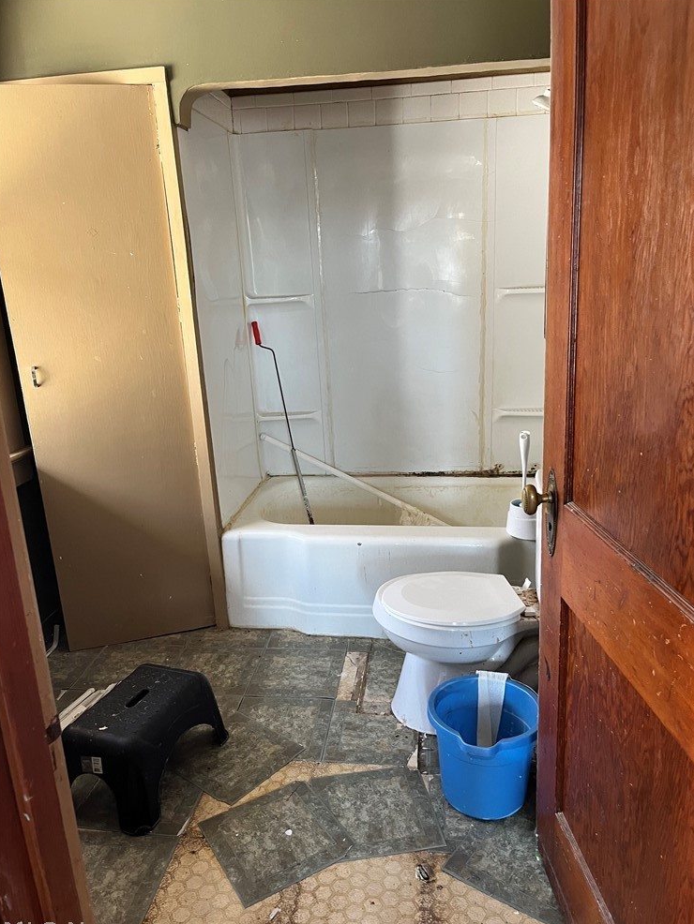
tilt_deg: -15.1
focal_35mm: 27
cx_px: 355
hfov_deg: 51.4
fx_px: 721
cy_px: 474
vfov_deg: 65.3
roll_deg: +3.9
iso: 160
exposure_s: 1/60
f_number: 1.6
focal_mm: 5.1
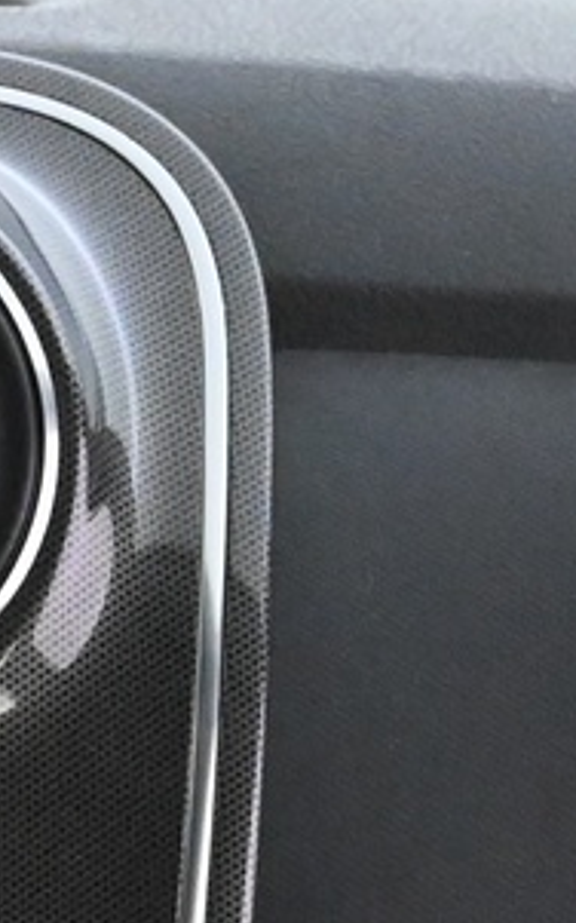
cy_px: 1386
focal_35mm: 206
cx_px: -723
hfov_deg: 6.1
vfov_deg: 9.9
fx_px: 5170
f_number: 4.2
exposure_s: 1/40
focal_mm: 25
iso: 6400
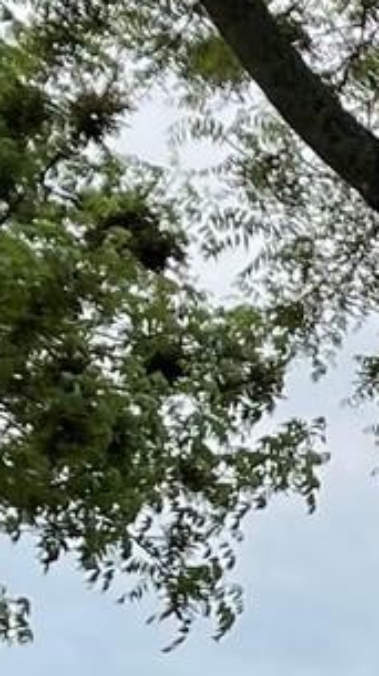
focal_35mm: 183
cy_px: 1215
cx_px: 1323
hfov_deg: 5.9
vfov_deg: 11.0
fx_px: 3278
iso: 32
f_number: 1.6
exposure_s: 1/2488
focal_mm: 5.1
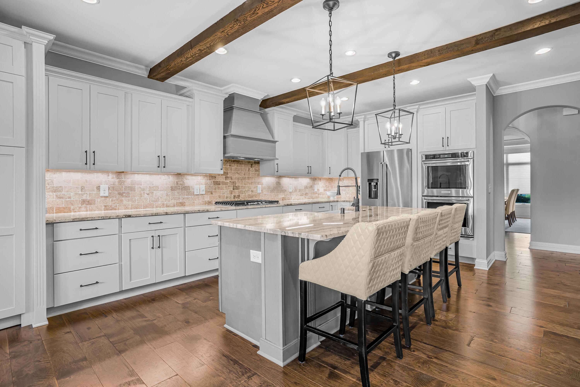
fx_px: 274
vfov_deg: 70.4
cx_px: 290
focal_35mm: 17
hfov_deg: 93.3
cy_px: 194
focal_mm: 17
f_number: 8
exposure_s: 1/6
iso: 1000
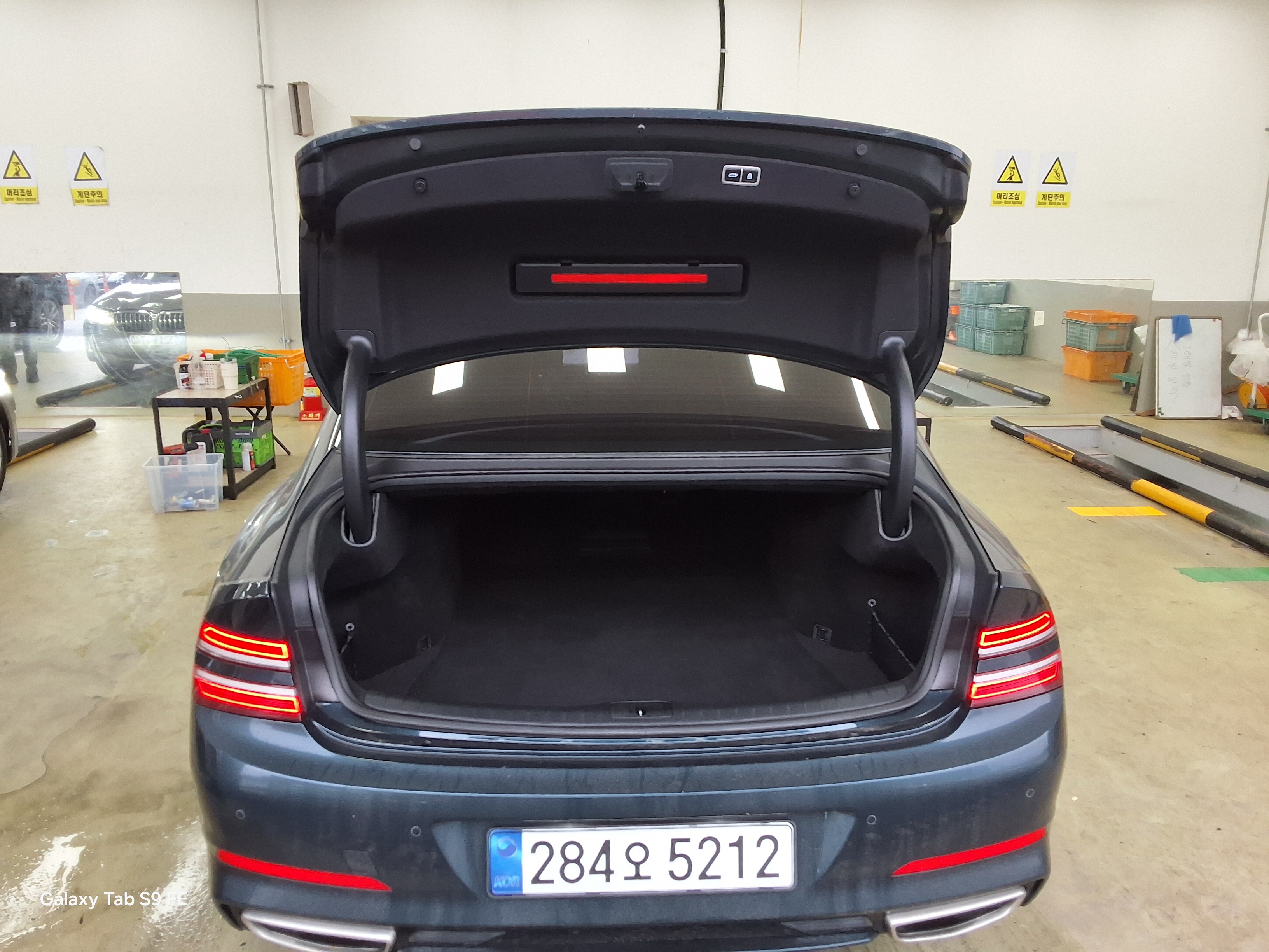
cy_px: 476
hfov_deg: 63.4
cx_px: 634
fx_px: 1026
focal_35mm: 28
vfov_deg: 49.7
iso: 64
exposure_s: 1/120
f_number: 1.9
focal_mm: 2.91
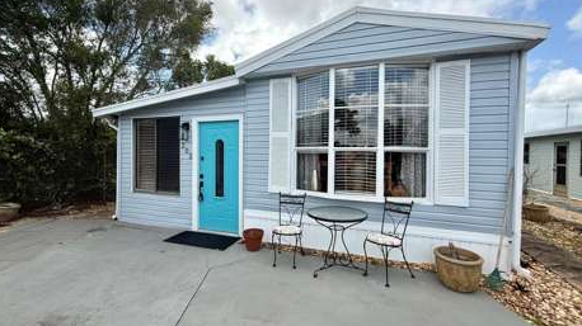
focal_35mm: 16
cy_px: 155
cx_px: 290
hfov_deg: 99.4
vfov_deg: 66.9
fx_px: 247
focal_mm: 2.22
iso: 64
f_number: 2.2
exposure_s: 1/1464
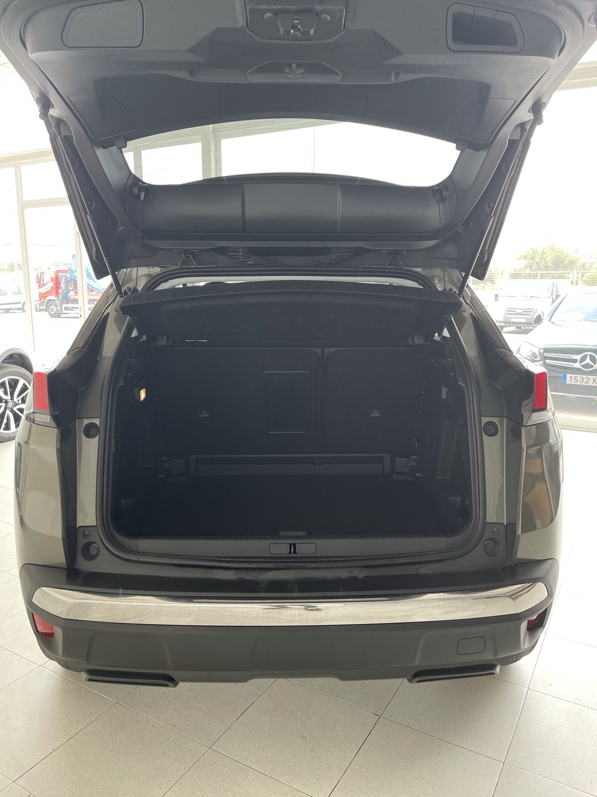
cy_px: 398
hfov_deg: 53.1
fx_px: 598
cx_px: 298
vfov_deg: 67.3
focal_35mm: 26
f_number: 1.6
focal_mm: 5.1
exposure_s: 1/121
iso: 100
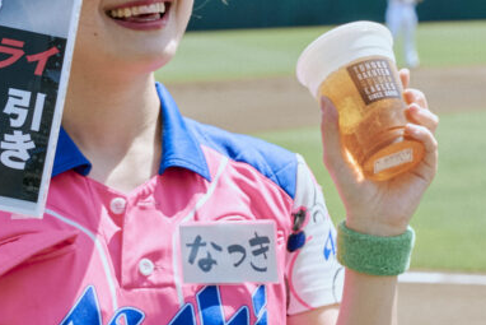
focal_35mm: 220
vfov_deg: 6.2
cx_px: 511
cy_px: 61
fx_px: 2971
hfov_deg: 9.3
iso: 400
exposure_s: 1/500
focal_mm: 70
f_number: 8
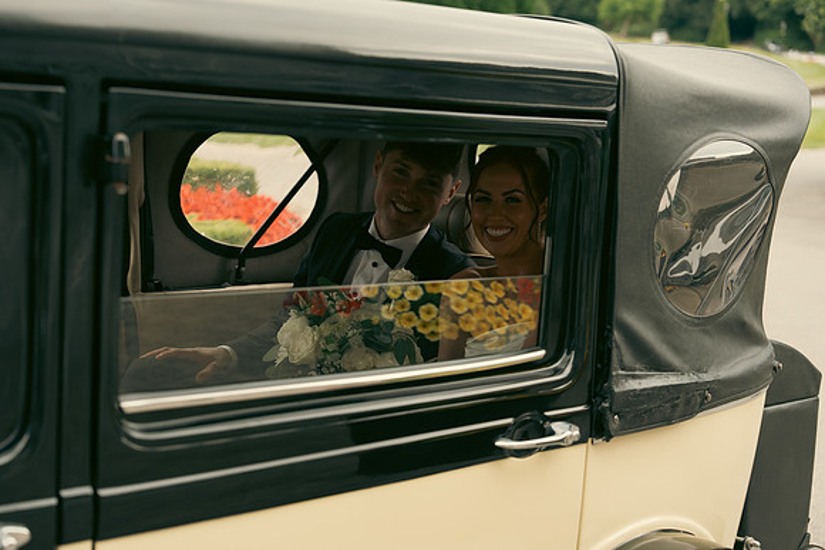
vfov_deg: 24.2
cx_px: 412
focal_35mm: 56
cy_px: 275
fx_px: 1284
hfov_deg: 35.6
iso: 400
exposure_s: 1/500
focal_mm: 56
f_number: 3.5
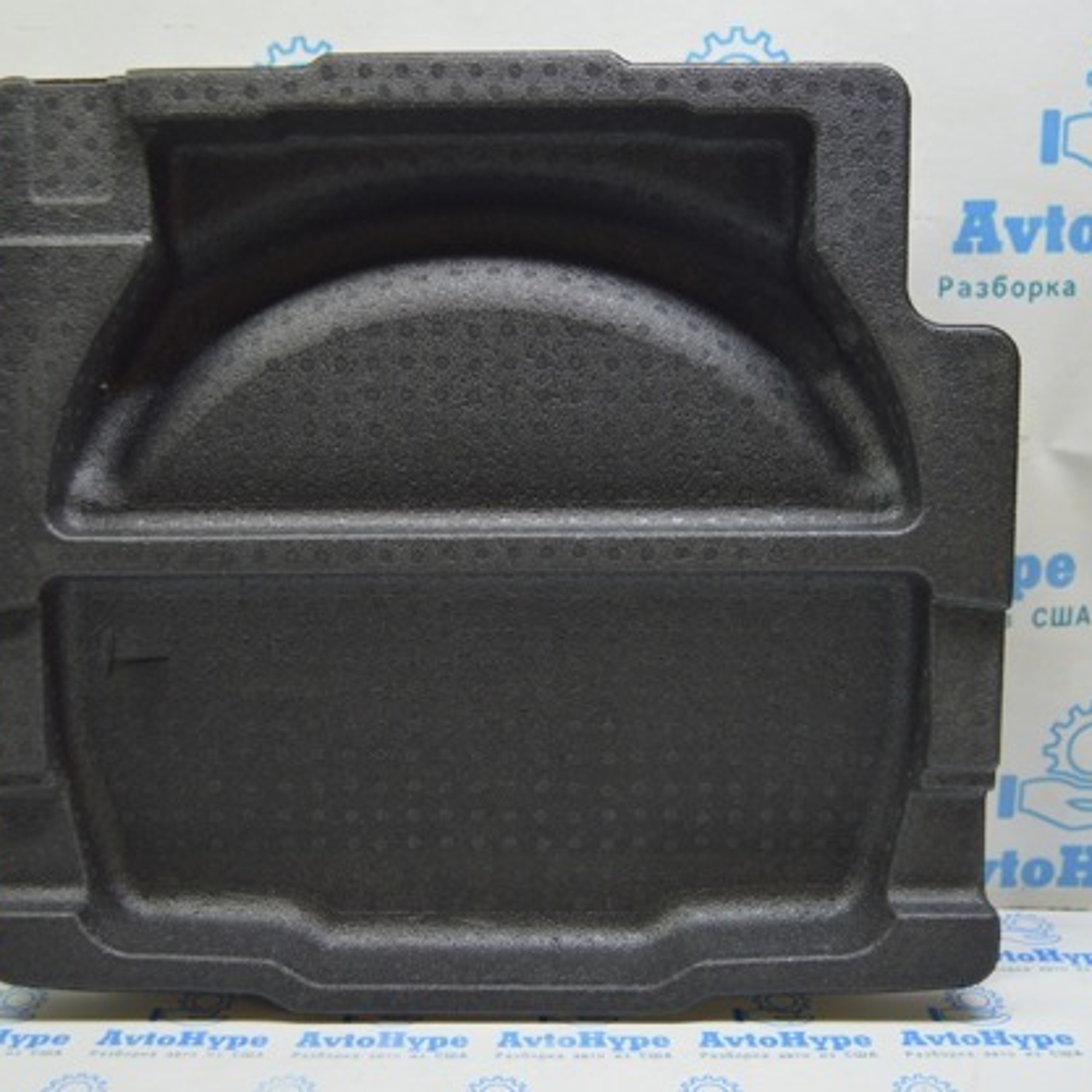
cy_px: 546
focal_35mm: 43
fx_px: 1535
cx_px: 471
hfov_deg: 39.1
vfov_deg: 39.2
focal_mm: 22
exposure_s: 1/40
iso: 400
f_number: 3.8
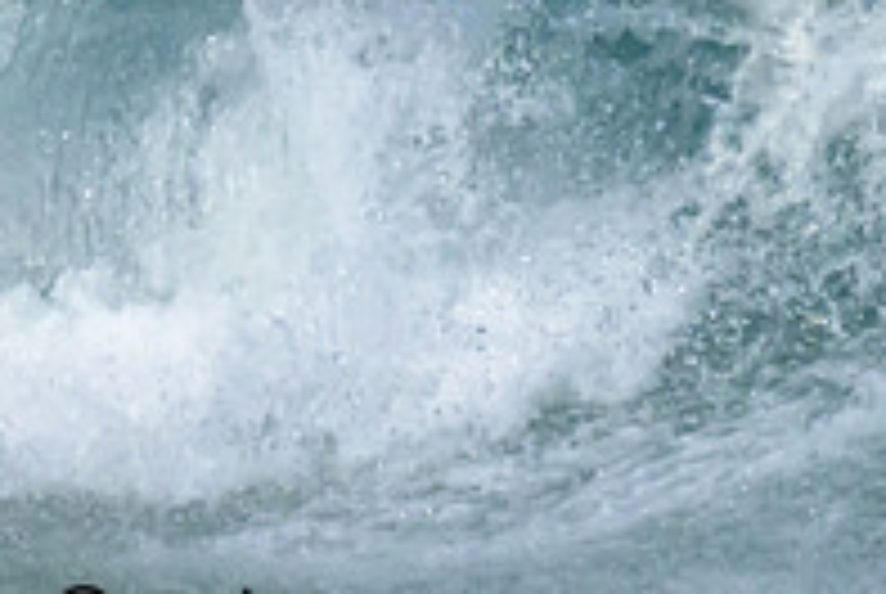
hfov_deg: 1.0
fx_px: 48827
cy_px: -96
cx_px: -324
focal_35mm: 1981
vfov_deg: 0.7
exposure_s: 1/2000
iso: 6400
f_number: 8
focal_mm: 490
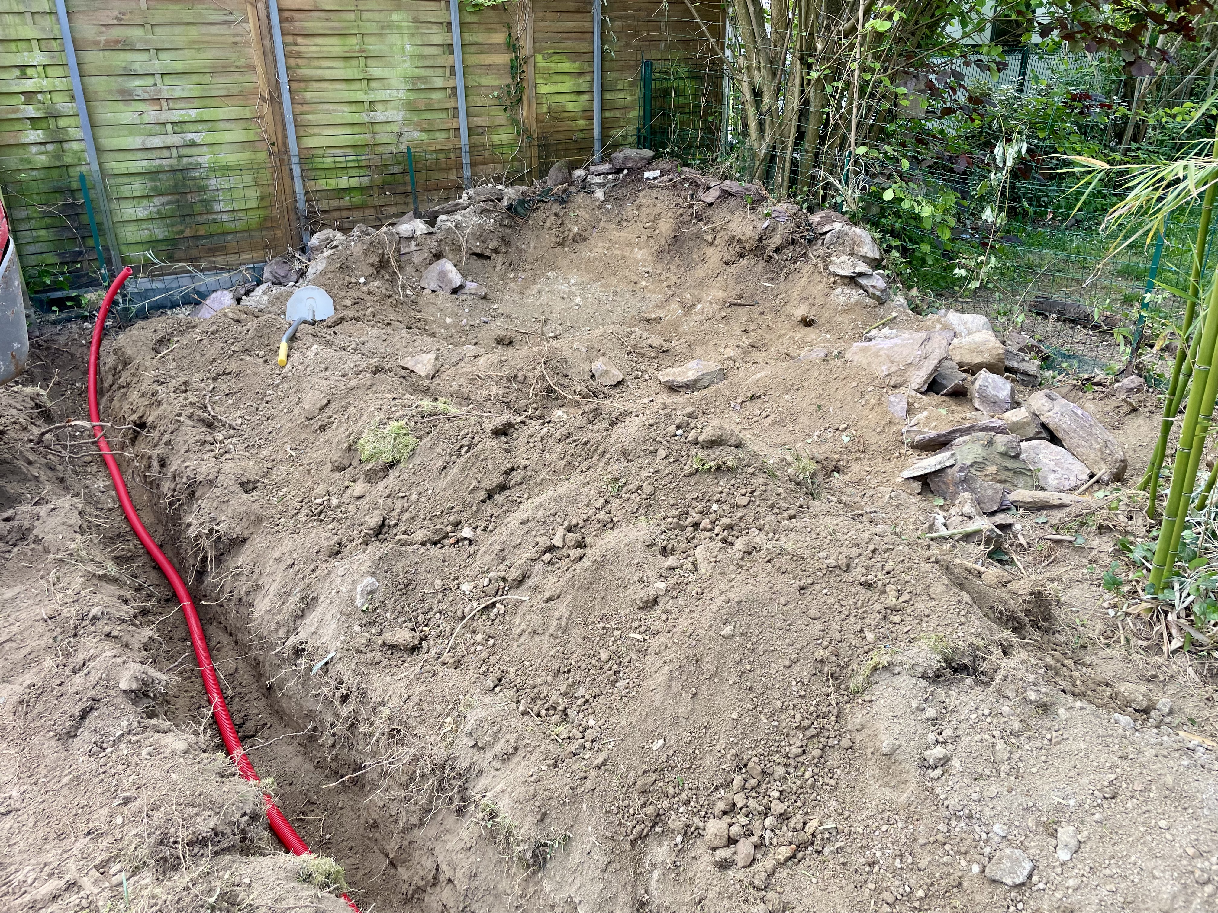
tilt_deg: -24.4
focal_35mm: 26
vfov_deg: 53.1
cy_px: 456
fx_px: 915
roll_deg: -0.3
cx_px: 609
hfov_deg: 67.3
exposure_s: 1/333
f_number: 1.6
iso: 32
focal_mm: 4.2
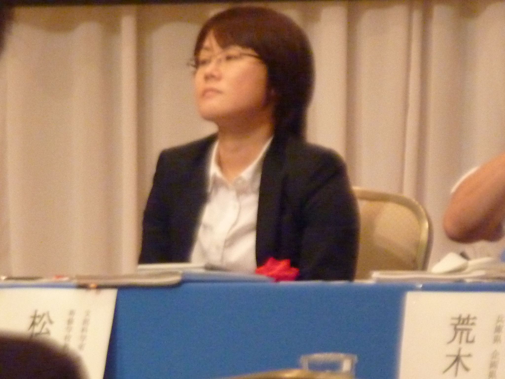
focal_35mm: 535
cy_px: 190
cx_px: 252
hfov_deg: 3.7
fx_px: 7805
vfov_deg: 2.8
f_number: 4.9
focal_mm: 49.2
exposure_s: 1/50
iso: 800
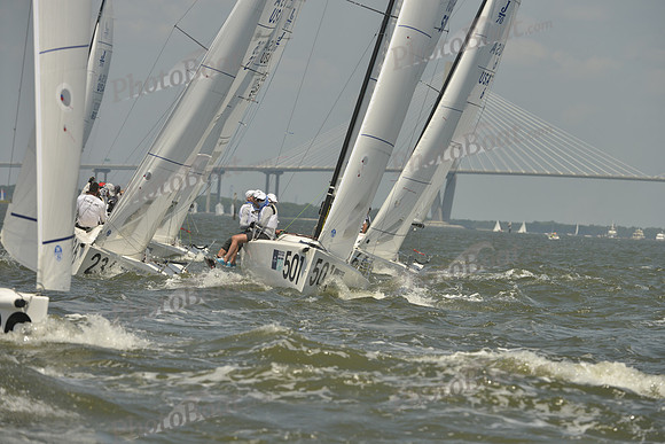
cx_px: 332
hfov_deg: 7.4
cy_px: 222
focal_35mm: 280
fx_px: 5173
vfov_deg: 4.9
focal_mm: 280
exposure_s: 1/1250
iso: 280
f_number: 9
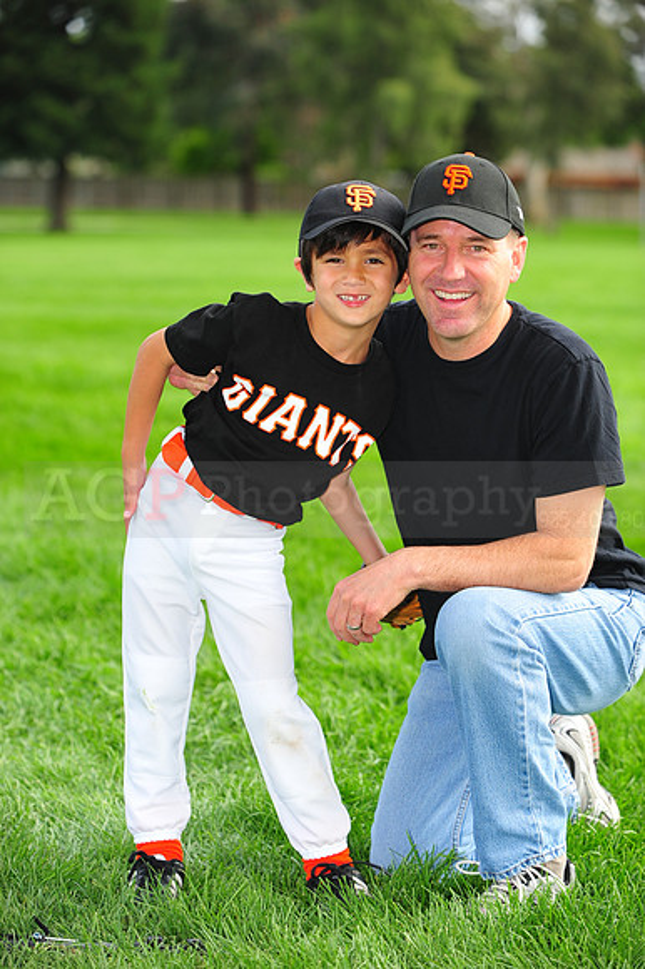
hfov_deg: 13.0
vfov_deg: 19.5
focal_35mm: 105
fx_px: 2825
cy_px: 484
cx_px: 322
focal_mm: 105
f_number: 4
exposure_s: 1/1000
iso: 400
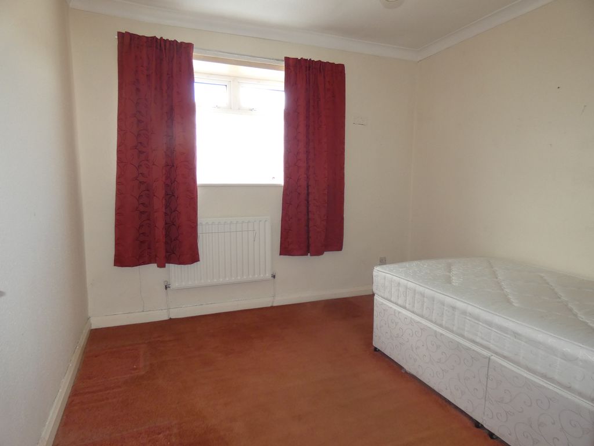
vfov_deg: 66.0
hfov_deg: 81.7
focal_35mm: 20
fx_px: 343
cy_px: 223
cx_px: 297
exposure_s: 1/60
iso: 200
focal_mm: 3.6
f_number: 2.8
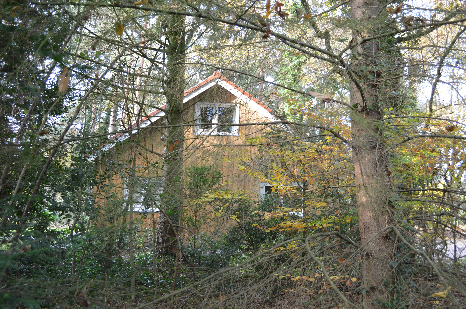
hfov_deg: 57.3
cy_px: 154
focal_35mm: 33
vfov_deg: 39.8
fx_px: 426
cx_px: 233
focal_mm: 22
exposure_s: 1/80
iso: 400
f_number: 4.5
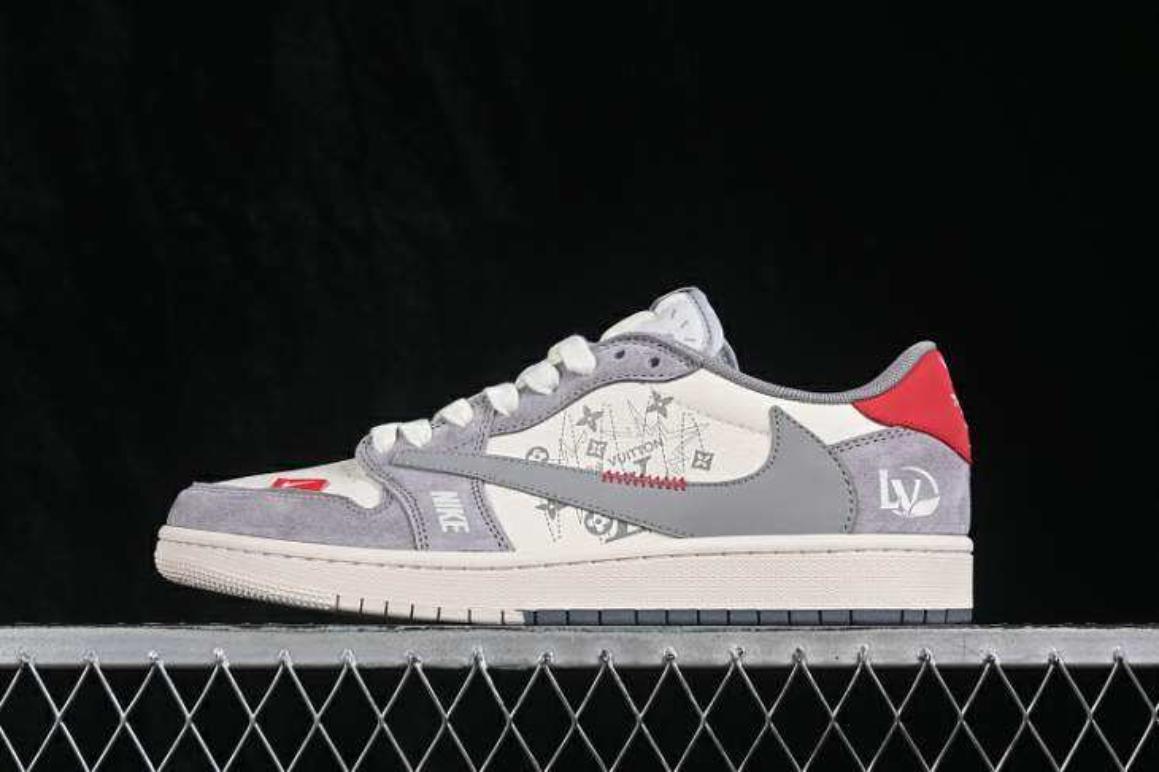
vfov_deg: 18.2
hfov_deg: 27.0
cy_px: 386
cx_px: 580
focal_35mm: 75
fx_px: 2413
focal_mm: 50
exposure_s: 1/80
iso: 160
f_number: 8
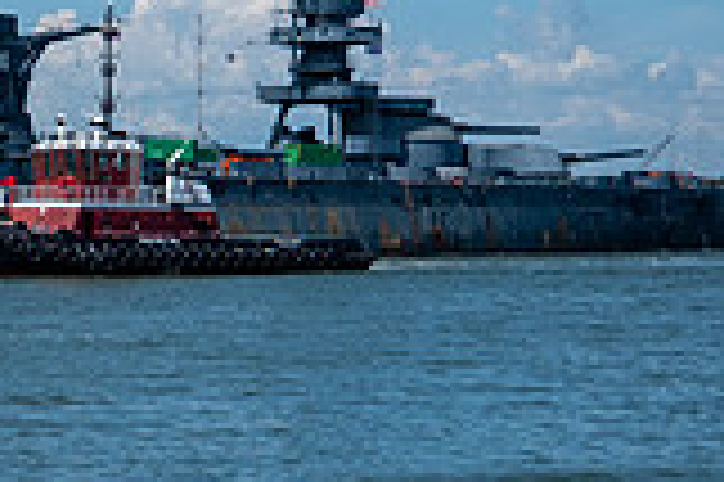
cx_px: -297
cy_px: 232
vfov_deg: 8.3
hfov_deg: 11.9
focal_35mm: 166
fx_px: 3335
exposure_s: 1/2400
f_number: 4
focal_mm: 30.8
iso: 160
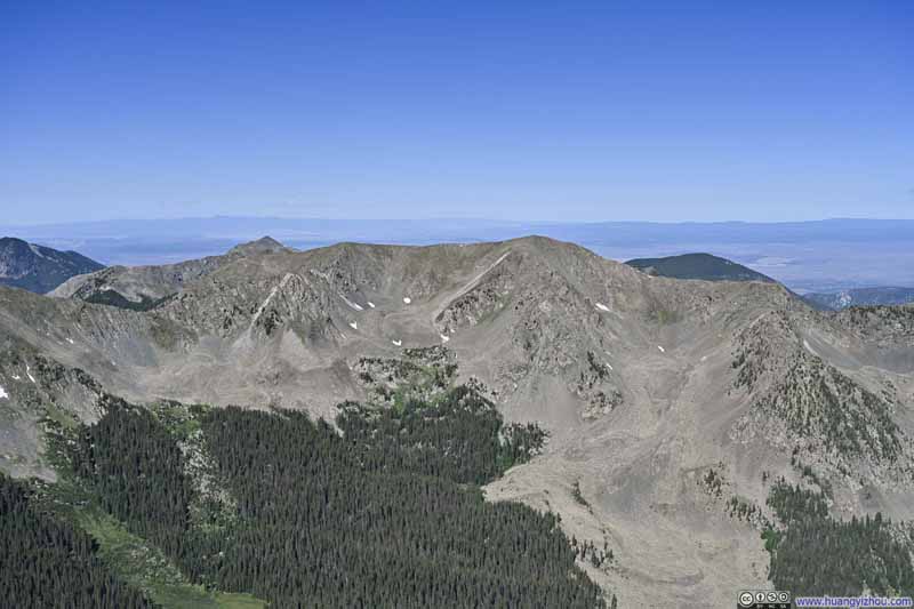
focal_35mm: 36
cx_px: 457
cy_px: 304
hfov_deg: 53.1
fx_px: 914
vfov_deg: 36.9
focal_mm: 36
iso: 64
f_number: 5
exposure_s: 1/1000
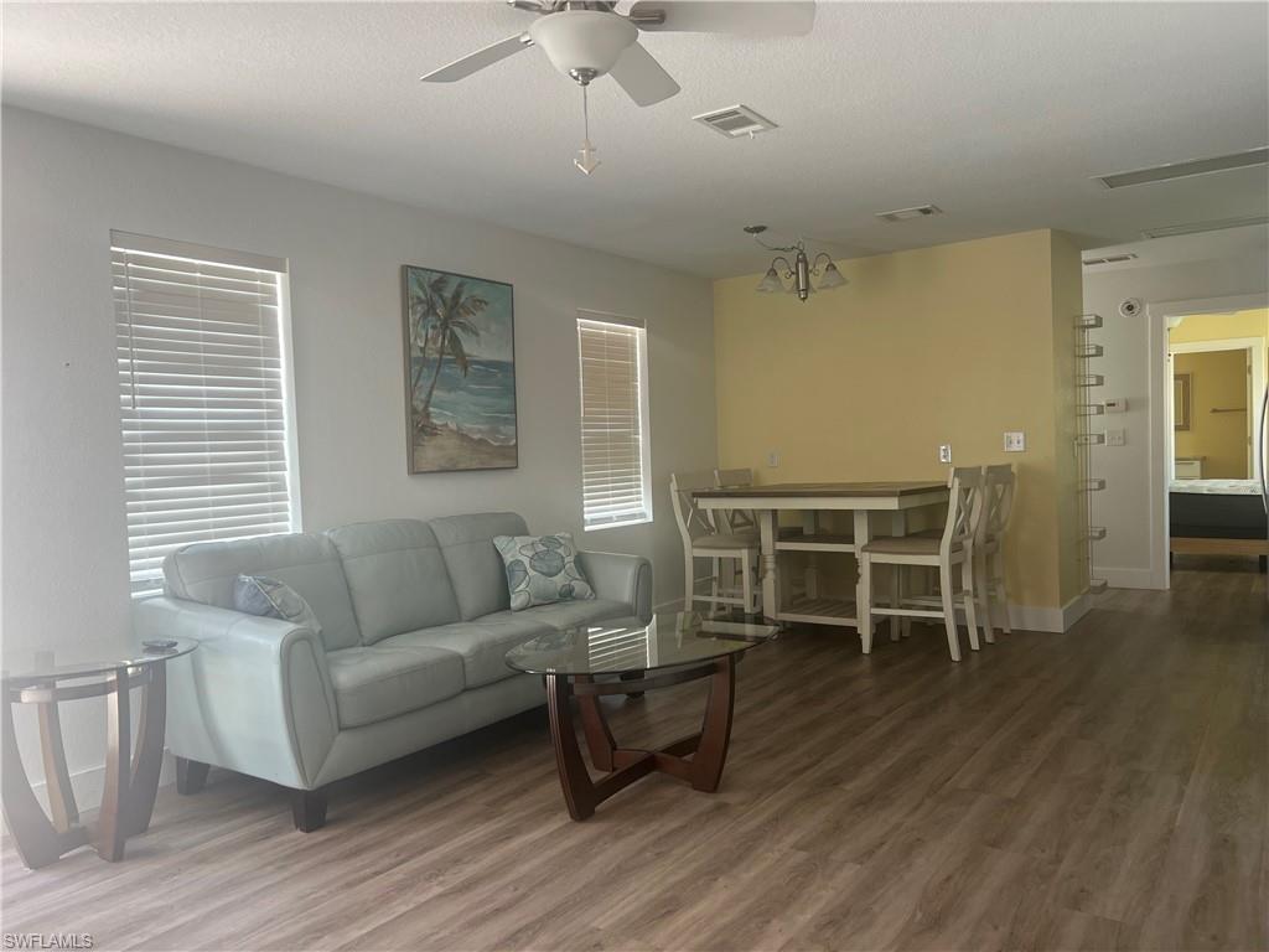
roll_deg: +1.4
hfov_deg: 67.3
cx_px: 634
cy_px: 476
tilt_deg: -3.1
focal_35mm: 26
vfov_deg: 53.1
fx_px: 953
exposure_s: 1/120
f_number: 1.5
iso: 80
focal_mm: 5.7
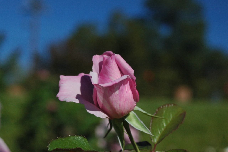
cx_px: 114
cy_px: 76
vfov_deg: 12.2
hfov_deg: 18.2
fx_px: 712
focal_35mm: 112
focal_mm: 75
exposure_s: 1/1000
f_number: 8
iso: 800
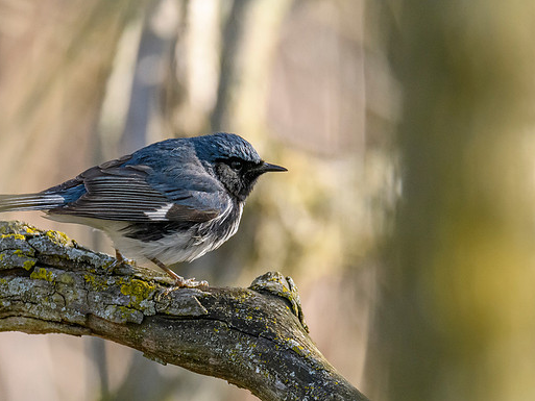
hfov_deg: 1.6
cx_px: 237
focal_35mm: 1263
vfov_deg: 1.2
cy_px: 259
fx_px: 19525
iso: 3600
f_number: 8
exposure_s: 1/1000
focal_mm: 600
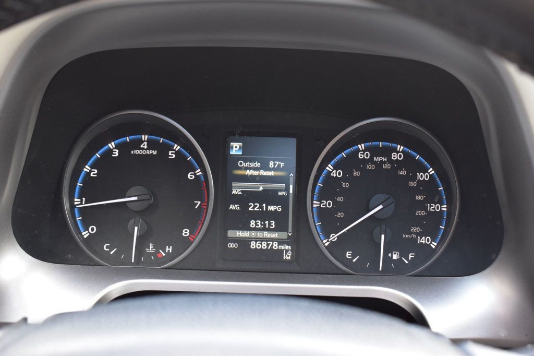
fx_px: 623
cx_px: 267
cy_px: 178
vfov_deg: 31.9
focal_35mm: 42
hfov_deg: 46.4
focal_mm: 28
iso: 800
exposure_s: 1/15
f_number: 6.3
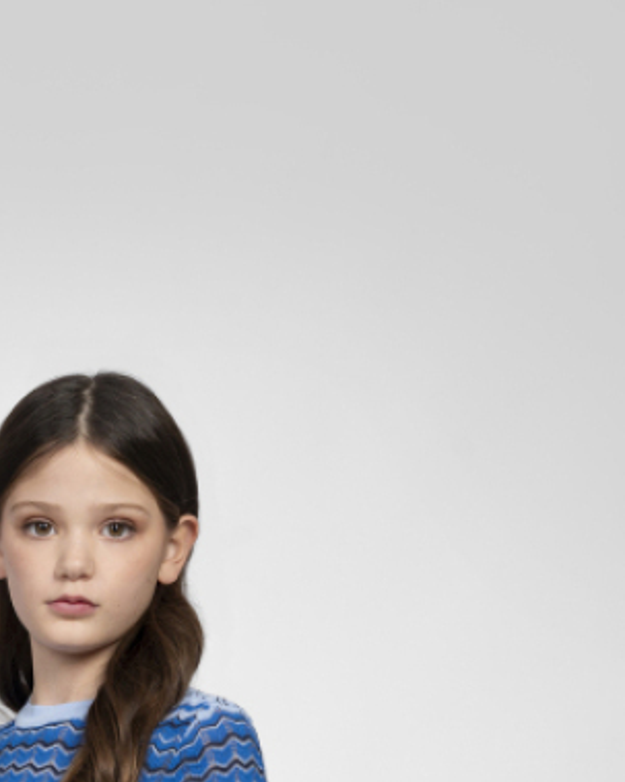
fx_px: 4534
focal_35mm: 196
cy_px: 1221
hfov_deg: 7.9
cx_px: 95
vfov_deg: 9.5
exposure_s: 1/160
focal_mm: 66
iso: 160
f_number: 7.1
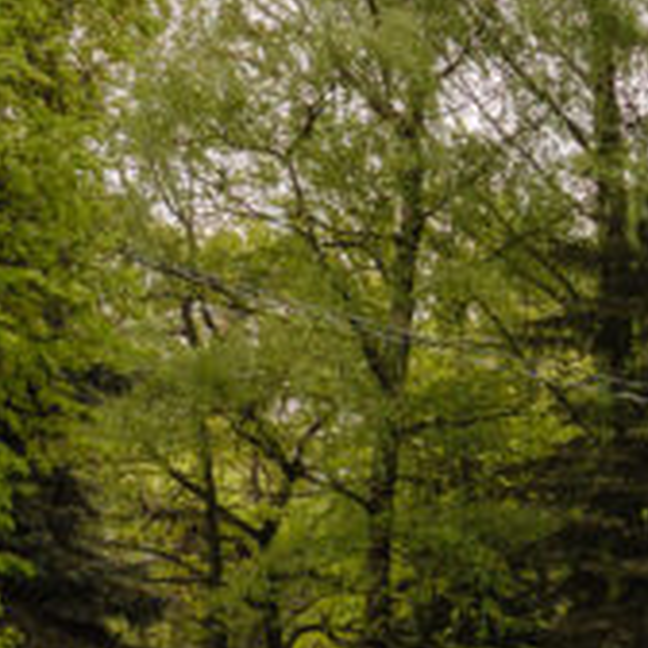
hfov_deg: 9.1
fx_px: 3727
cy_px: 901
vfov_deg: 9.7
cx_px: 1431
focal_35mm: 176
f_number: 2.8
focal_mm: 12.63
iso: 100
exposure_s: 1/250
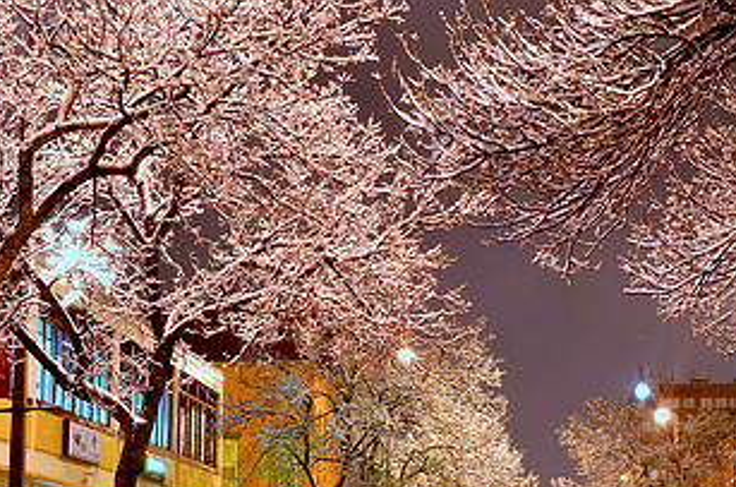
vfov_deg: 15.9
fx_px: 1733
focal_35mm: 85
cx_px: 508
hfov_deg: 23.8
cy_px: 324
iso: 100
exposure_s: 15
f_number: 8
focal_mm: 30
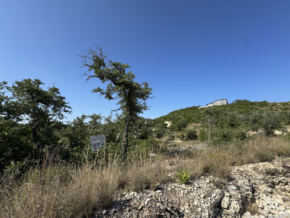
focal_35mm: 14
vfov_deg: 85.7
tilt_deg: +9.2
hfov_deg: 102.1
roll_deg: -0.6
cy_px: 109
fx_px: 117
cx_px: 145
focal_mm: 2.22
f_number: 2.2
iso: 50
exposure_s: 1/1709
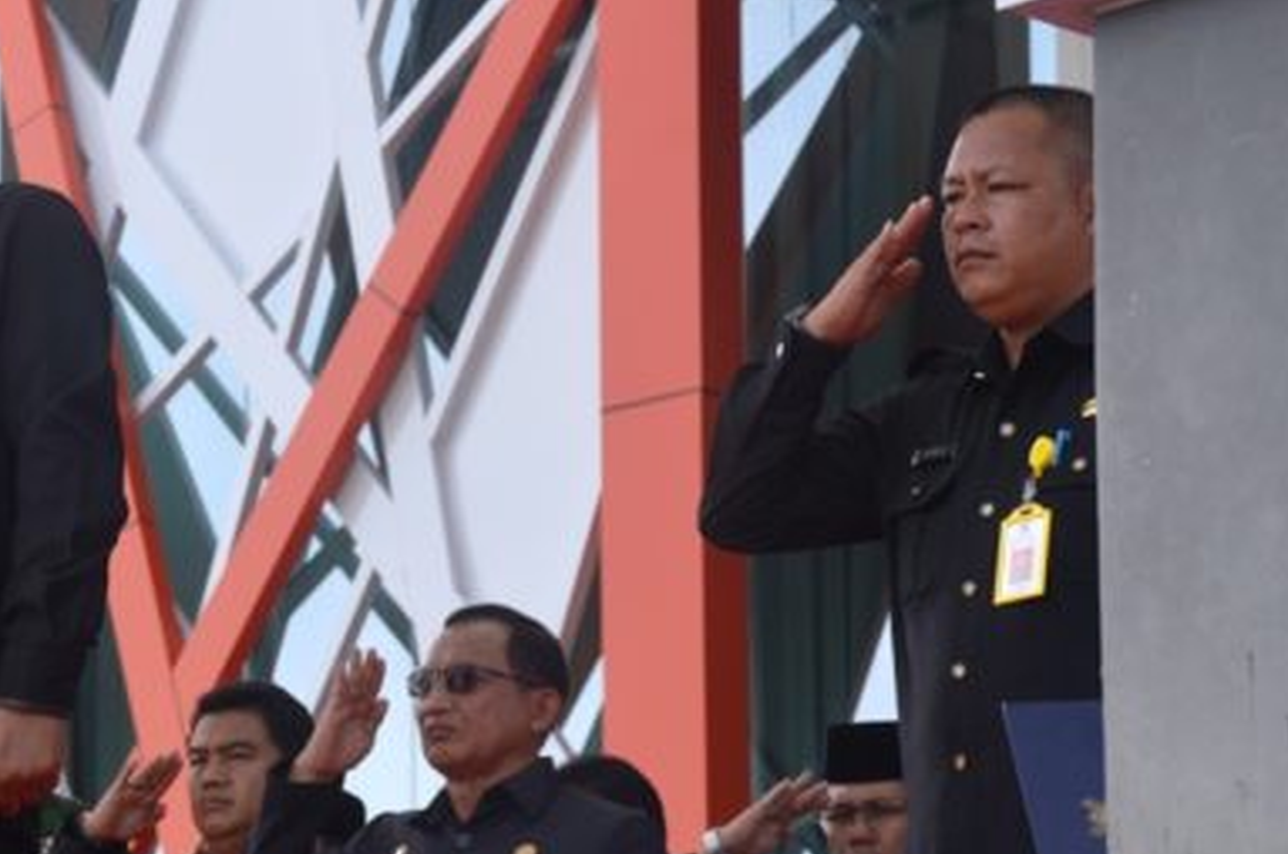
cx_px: 230
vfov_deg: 6.6
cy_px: 343
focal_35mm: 206
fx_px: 7355
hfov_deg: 10.0
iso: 200
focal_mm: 75
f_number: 8
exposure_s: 1/250
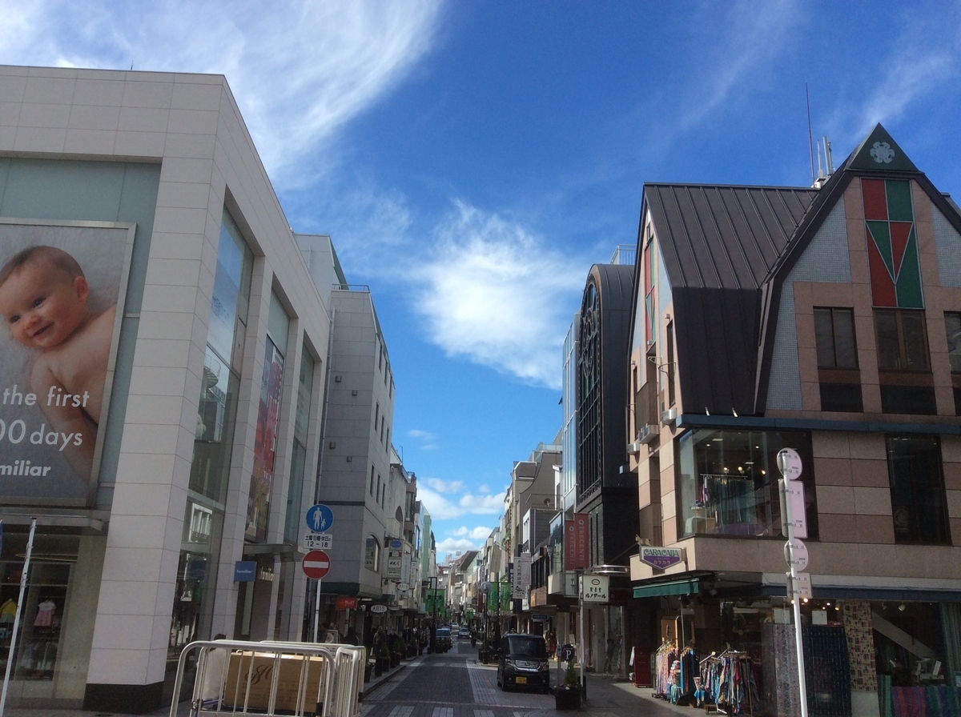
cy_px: 358
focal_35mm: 32
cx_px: 480
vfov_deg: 44.0
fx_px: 887
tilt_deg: +14.5
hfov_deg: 56.9
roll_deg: -0.7
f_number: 2.4
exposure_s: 1/1466
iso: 32
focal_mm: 3.3
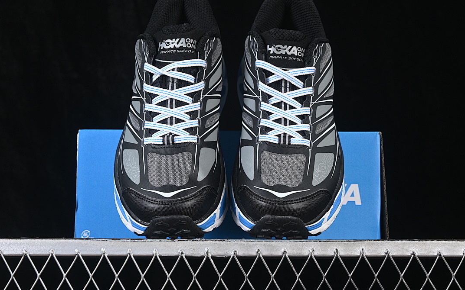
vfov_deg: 16.9
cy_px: 142
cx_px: 233
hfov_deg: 26.8
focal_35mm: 77
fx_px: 976
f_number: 6.3
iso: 160
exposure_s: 1/60
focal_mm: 50
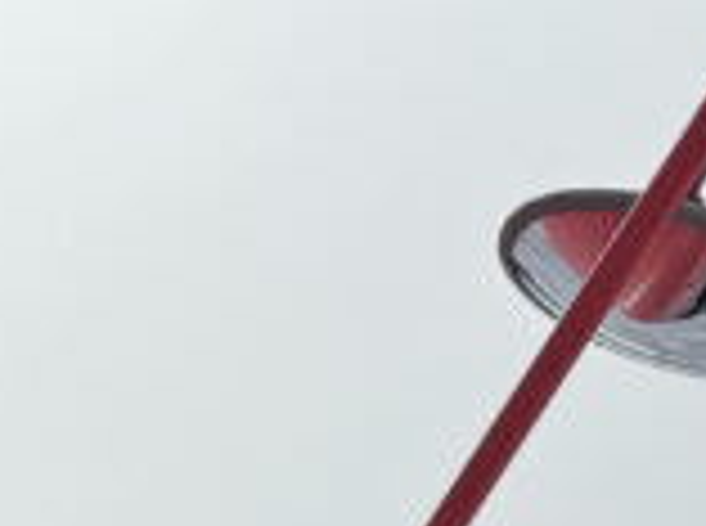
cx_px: -535
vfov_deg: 7.9
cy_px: 1650
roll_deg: +1.6
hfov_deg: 11.7
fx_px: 3195
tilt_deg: -2.4
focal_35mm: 157
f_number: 1.78
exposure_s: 1/7092
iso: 80
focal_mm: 6.76
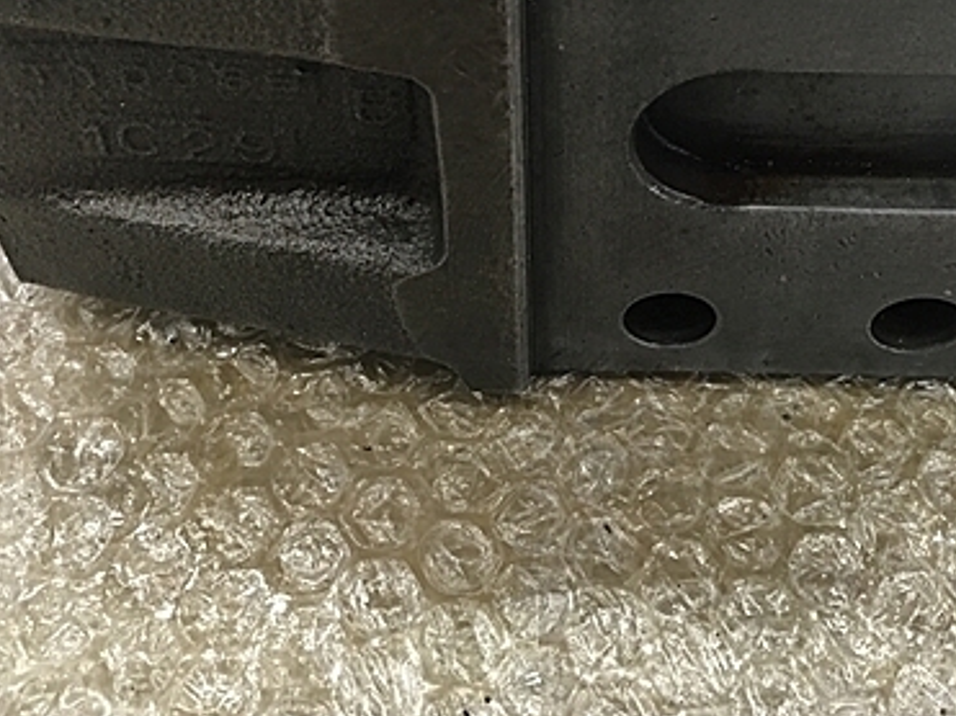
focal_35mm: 50
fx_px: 1380
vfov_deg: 28.5
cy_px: 147
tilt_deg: -52.3
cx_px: 551
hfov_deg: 38.1
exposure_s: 1/30
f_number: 2.2
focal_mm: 4.15
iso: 80
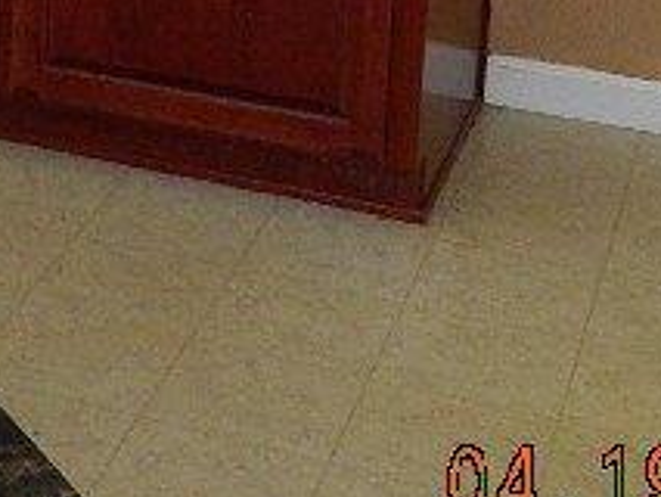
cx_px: -164
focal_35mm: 120
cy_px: -460
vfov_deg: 11.3
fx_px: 2293
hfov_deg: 15.7
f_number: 3.1
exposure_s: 1/30
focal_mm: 4.5
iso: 220
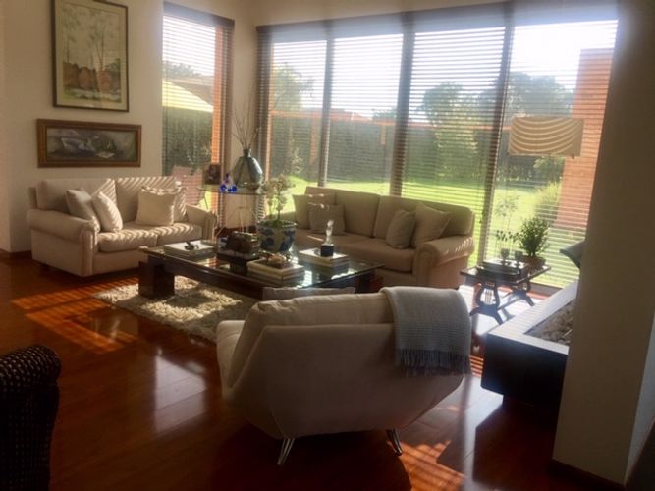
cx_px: 328
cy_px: 246
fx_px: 549
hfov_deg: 61.7
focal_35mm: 29
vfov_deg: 48.2
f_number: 2.2
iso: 32
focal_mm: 4.15
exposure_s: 1/542
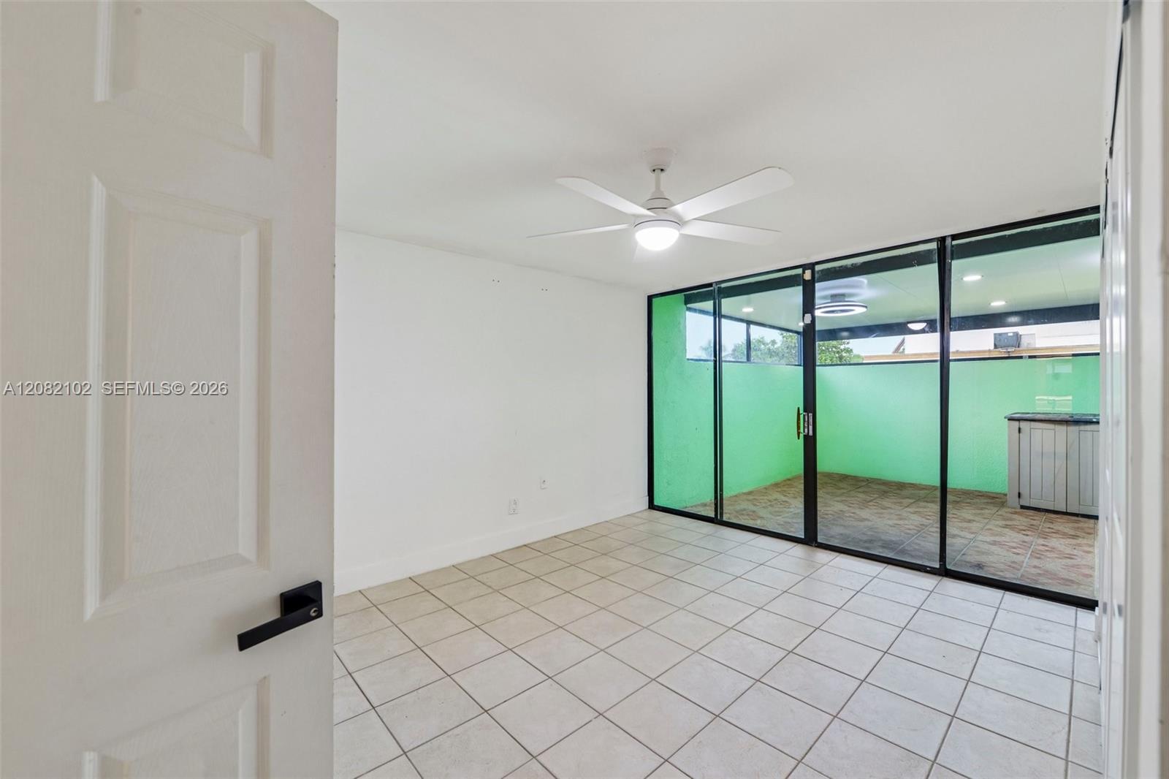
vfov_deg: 81.2
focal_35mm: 14
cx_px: 584
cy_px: 390
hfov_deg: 104.3
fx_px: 454
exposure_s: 1/4
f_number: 9
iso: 200
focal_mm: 14
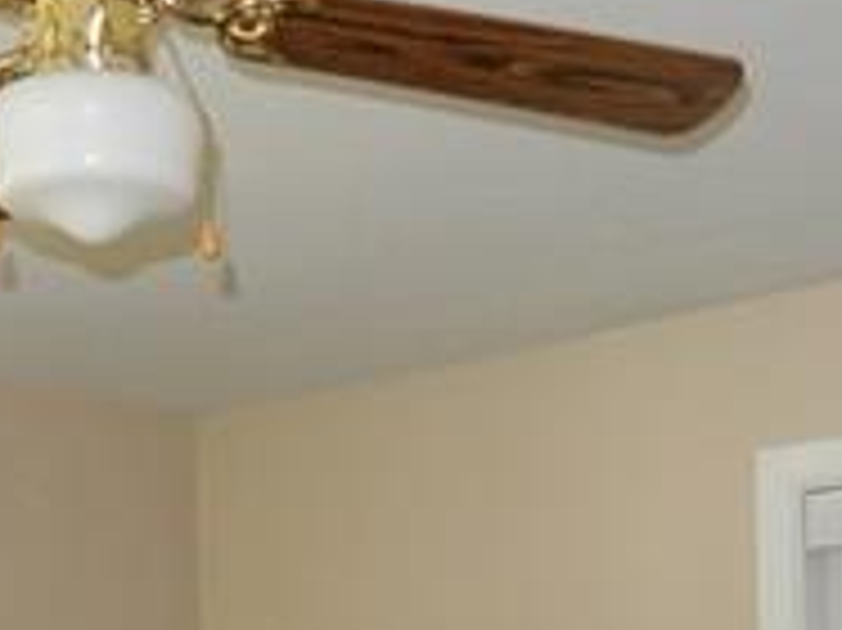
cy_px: 1138
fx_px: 2601
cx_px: 374
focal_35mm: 107
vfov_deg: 12.6
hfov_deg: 18.4
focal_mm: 4.5
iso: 200
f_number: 3.7
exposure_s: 1/30
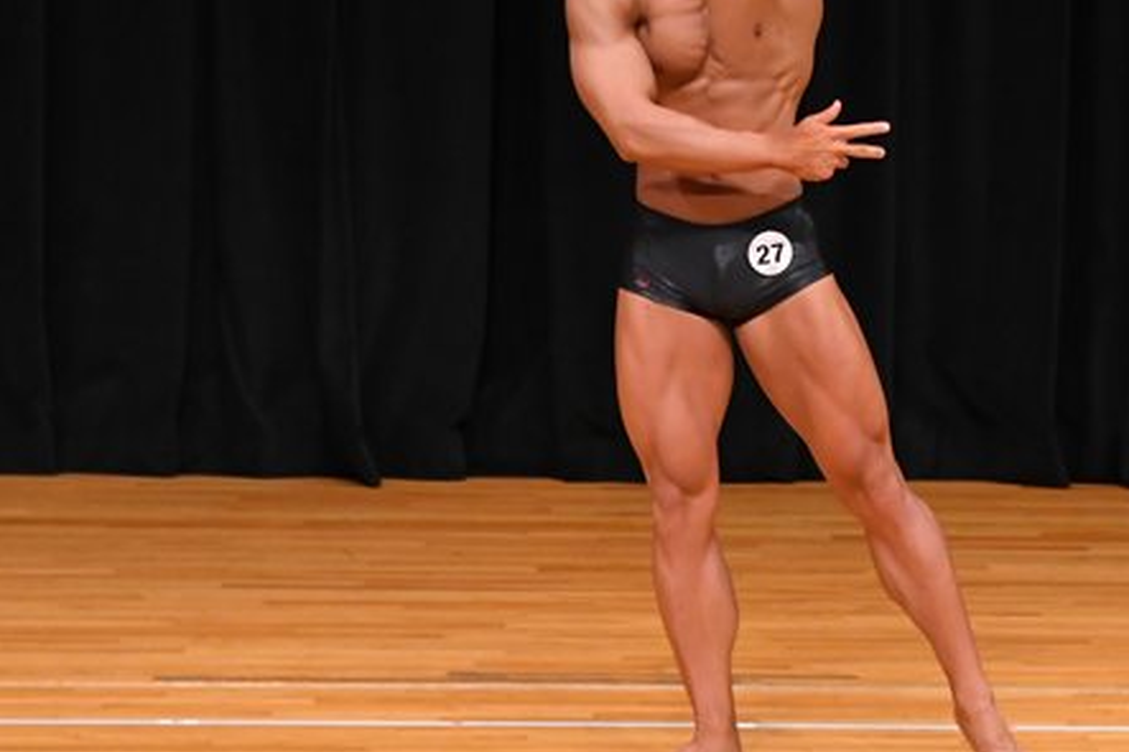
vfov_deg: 3.5
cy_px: 247
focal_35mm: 394
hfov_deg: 5.2
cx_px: 944
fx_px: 12351
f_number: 5.6
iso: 3200
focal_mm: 150
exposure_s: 1/400
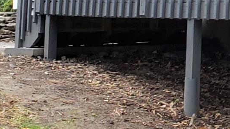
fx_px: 964
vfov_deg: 7.5
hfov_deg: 12.3
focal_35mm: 158
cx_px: 427
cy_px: -104
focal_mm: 4.3
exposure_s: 1/50
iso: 80
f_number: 2.4
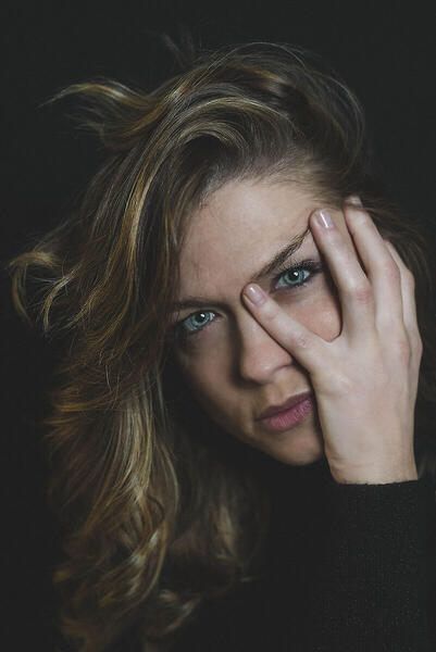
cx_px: 218
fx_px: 907
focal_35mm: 50
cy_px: 326
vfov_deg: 39.6
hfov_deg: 27.0
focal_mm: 50
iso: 200
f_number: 4
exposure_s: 1/125
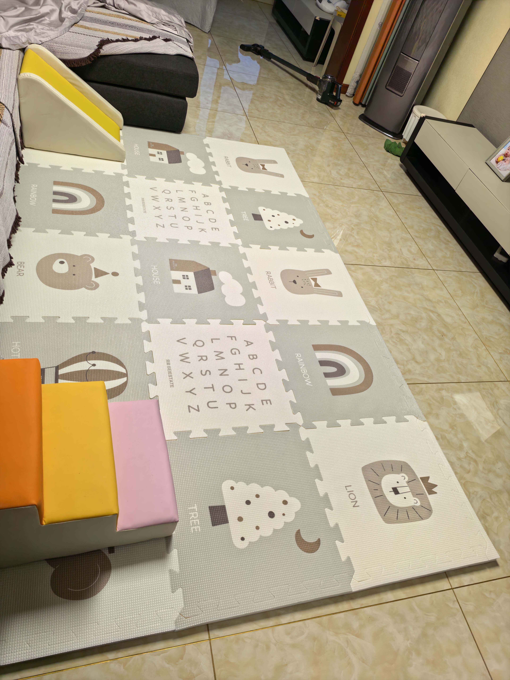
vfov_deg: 71.6
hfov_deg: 56.8
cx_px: 255
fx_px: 471
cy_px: 340
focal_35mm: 24
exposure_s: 1/100
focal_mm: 6.98
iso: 100
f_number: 1.4
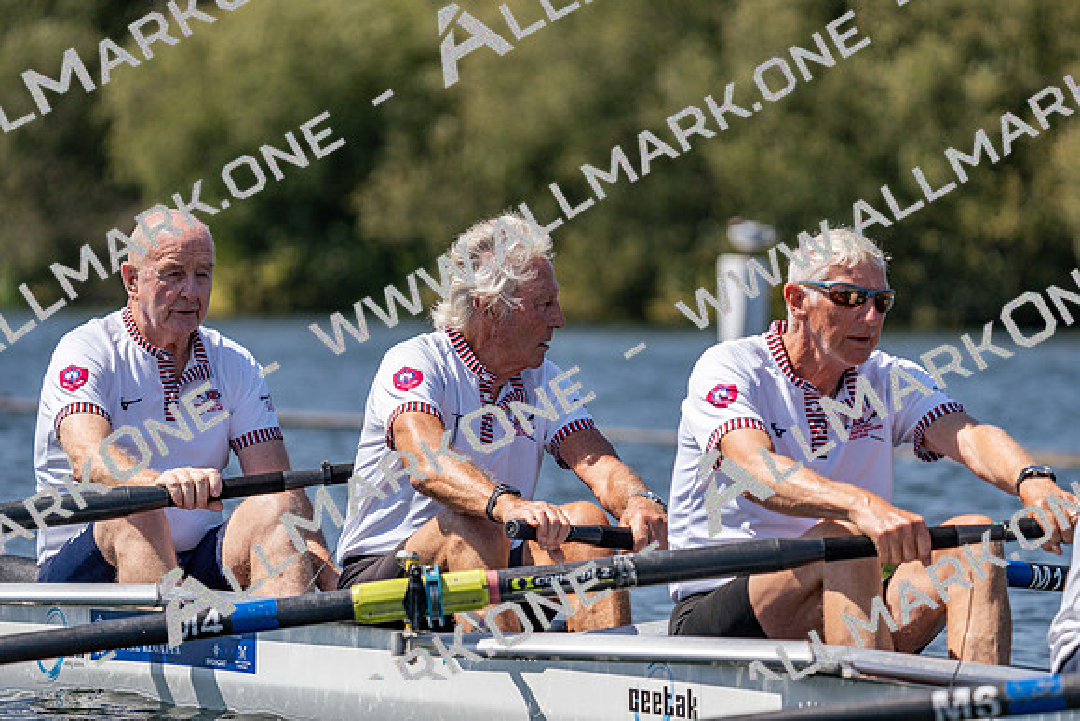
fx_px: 9722
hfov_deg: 6.4
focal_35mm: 324
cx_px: 540
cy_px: 360
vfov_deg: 4.2
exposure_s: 1/2000
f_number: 6.3
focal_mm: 324
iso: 250
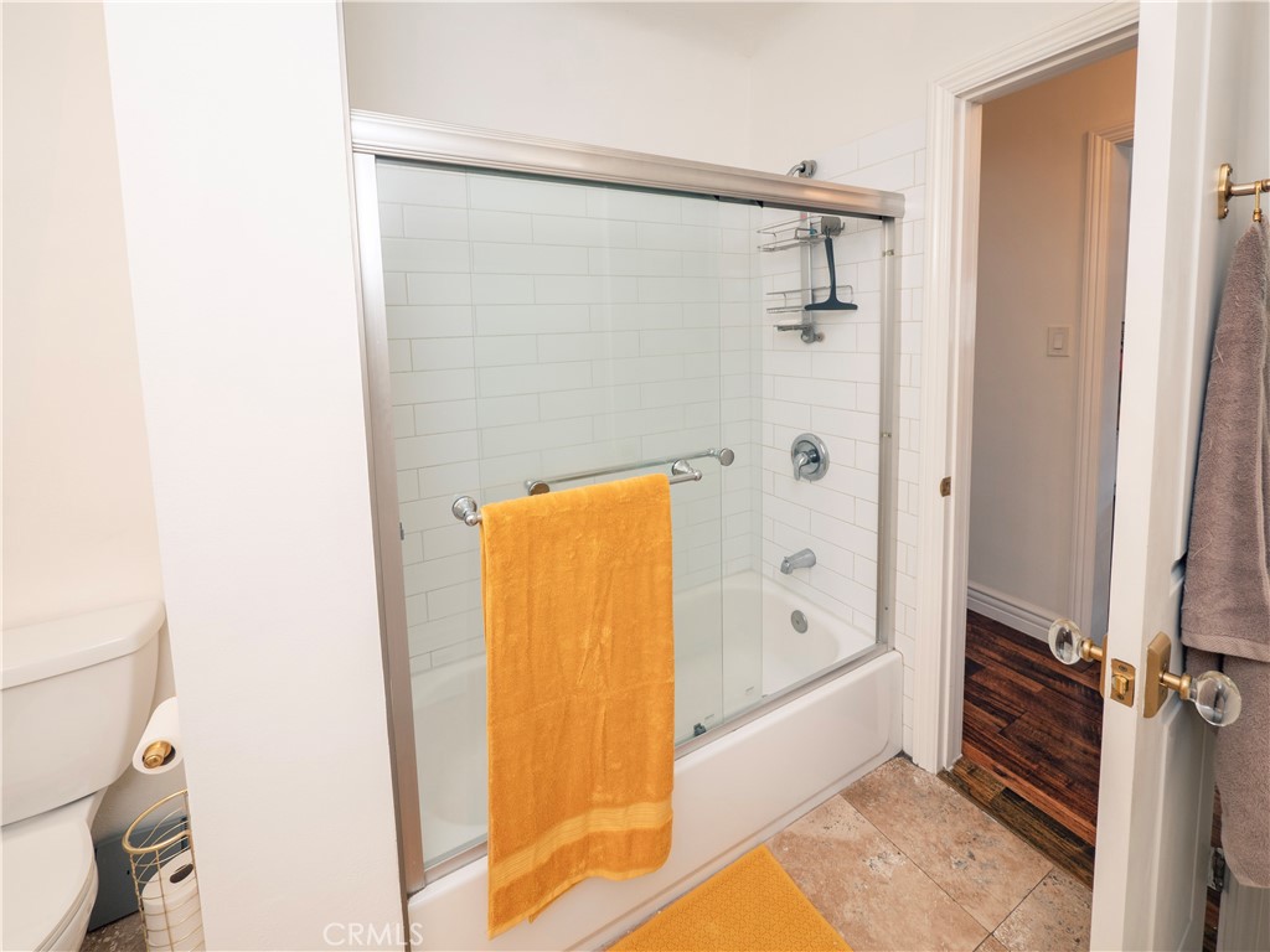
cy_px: 476
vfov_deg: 81.7
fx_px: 550
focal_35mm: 15
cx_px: 635
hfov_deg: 98.2
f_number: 8
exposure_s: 1/10
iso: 160
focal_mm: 7
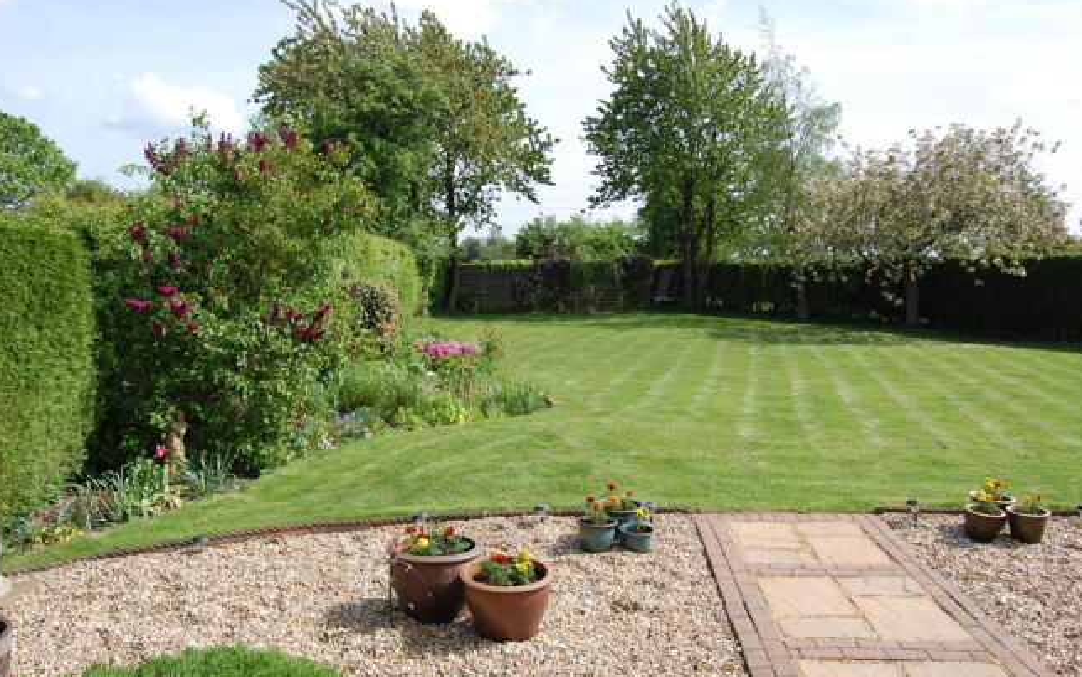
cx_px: 543
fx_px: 826
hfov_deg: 66.4
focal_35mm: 28
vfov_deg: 44.6
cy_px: 358
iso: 200
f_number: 8
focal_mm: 18
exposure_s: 1/250
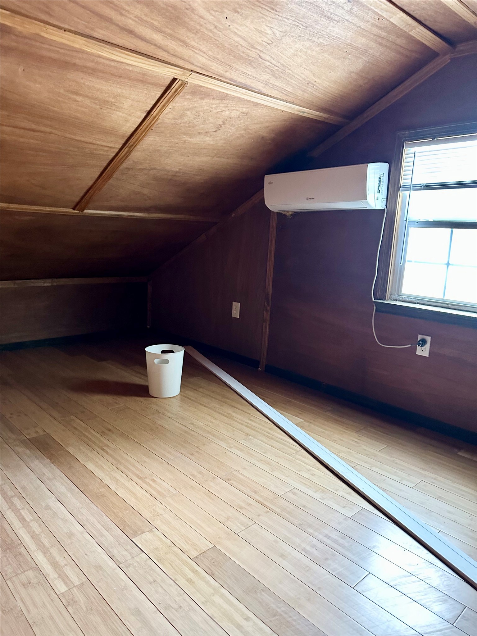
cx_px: 238
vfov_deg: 71.6
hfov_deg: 56.8
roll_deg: -3.7
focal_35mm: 24
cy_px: 318
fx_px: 441
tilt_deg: -10.8
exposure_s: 1/60
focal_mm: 6.86
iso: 500
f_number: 1.78
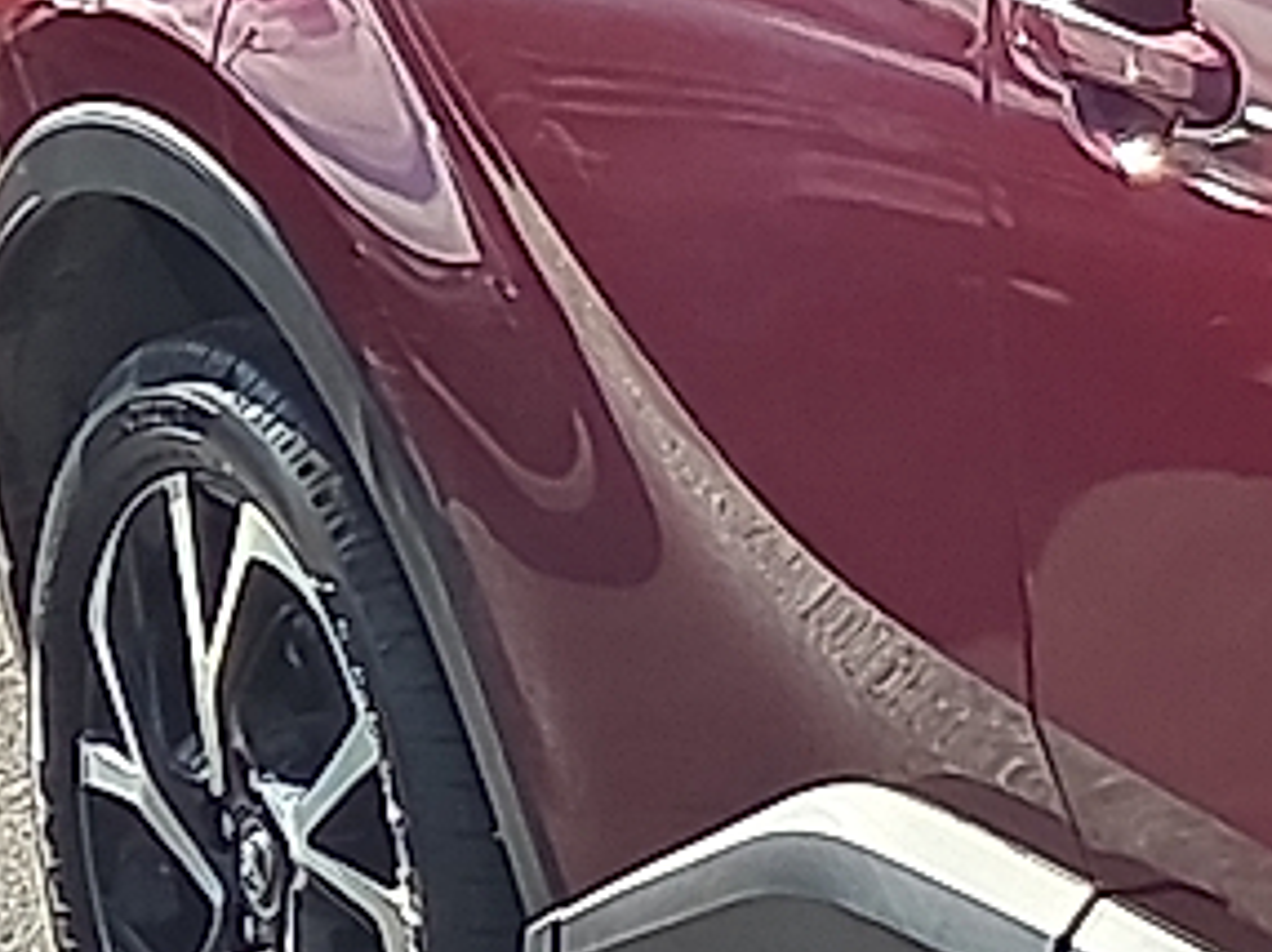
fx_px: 8224
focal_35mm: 224
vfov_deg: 6.6
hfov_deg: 8.0
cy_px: 996
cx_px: 3389
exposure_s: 1/1250
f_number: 1.8
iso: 25
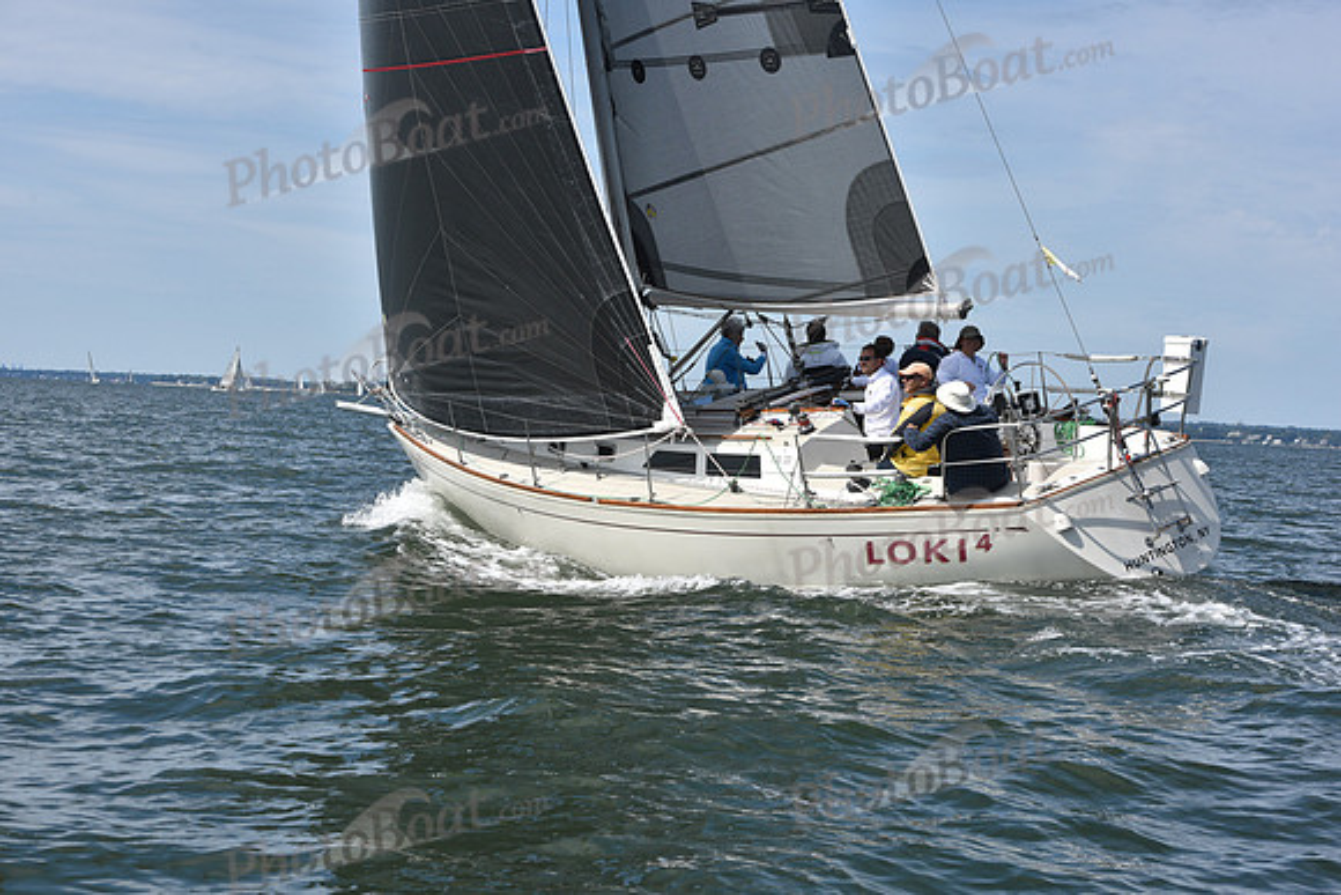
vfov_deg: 19.5
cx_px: 670
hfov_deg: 28.8
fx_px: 2608
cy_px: 448
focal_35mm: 70
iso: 320
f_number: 10
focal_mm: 70
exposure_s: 1/1000
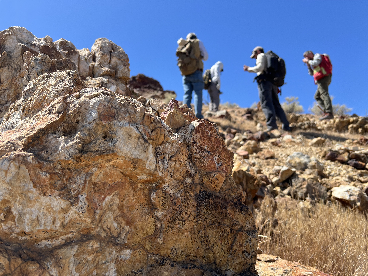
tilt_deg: +16.3
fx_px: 276
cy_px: 138
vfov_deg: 53.1
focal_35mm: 26
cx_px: 184
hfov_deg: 67.3
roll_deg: +0.8
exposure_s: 1/2252
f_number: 1.5
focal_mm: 5.7
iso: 50
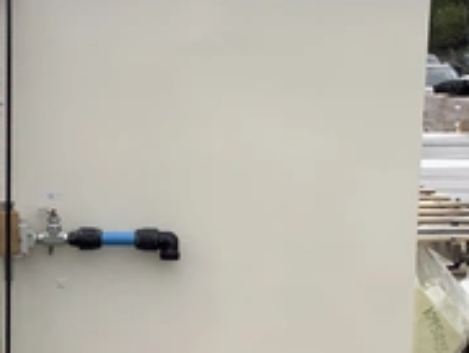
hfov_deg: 28.4
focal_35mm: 68
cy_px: 196
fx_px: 923
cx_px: 160
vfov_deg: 21.7
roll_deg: +0.0
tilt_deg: -8.4
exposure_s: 1/959
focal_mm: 3.3
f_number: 2.4
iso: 25
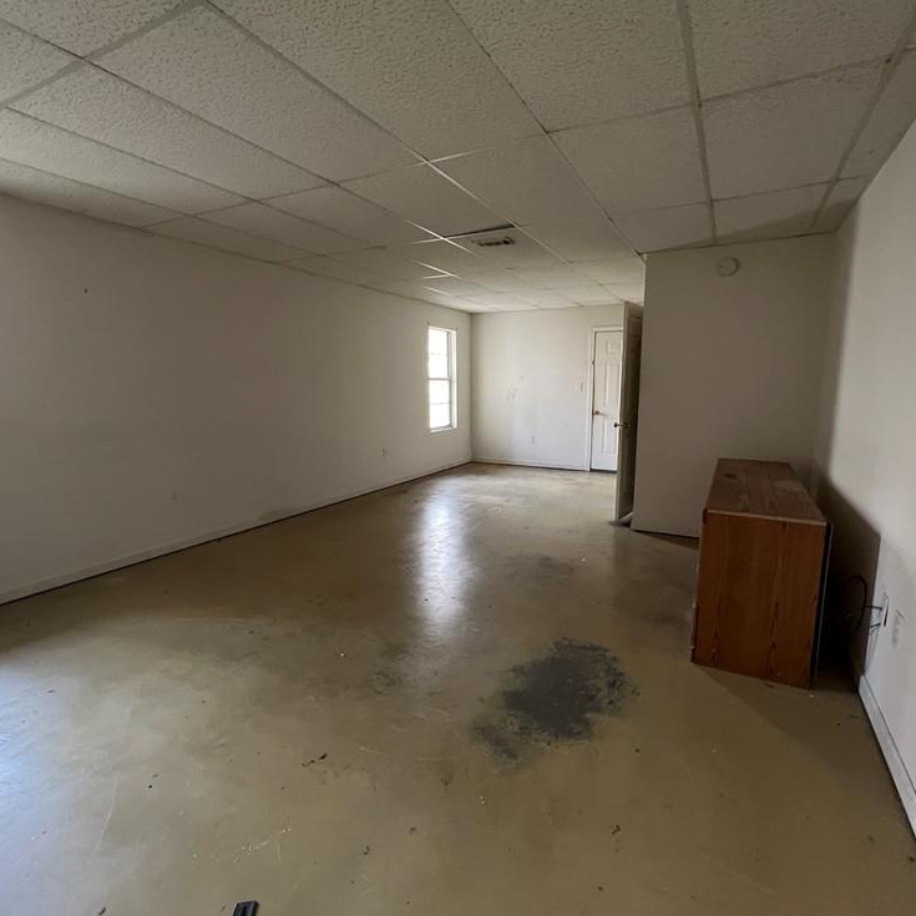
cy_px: 456
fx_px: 479
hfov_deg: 87.4
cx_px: 471
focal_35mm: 16
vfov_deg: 87.4
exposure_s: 1/60
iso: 400
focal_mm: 1.57
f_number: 1.8
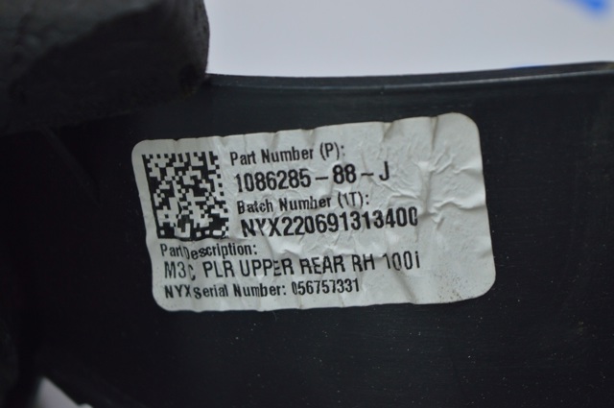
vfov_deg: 16.5
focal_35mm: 82
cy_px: 204
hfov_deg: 24.6
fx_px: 1405
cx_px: 307
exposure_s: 1/50
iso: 400
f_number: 5.6
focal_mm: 55
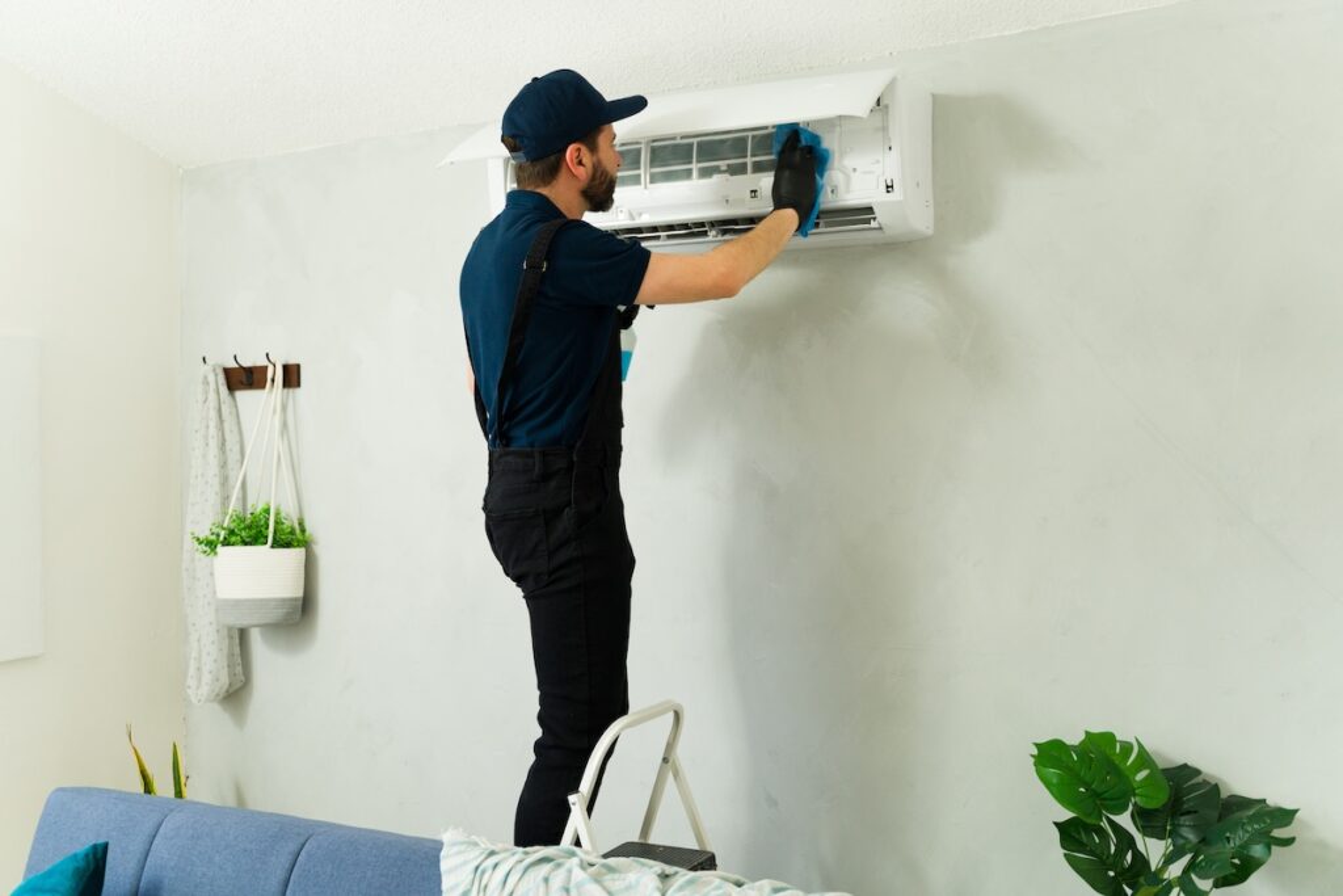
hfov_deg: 54.4
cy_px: 448
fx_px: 1306
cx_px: 672
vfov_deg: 37.9
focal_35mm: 35
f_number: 2.8
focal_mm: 35
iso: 800
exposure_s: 1/125
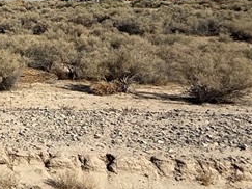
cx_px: -160
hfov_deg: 23.4
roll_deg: +1.1
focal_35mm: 59
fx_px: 429
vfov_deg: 23.9
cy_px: 9
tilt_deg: -0.6
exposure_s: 1/6173
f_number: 2.2
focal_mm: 2.22
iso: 64
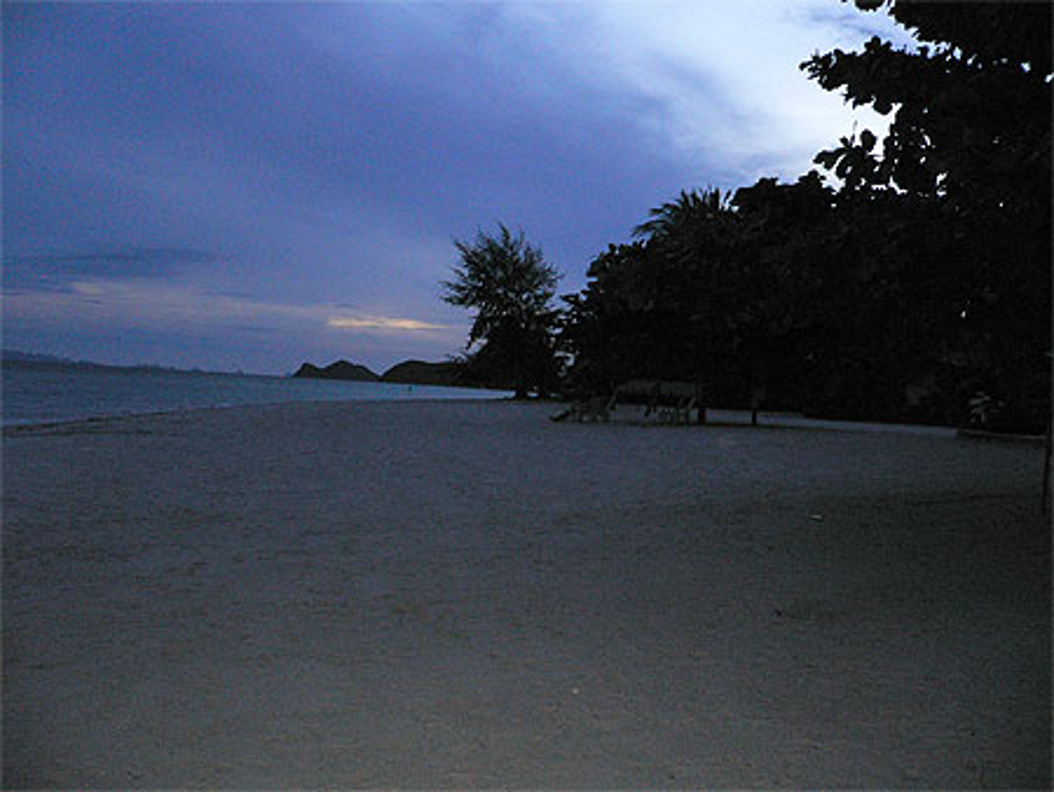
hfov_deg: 52.6
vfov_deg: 40.7
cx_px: 527
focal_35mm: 35
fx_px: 1066
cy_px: 396
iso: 400
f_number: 2.8
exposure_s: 1/60
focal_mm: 5.8
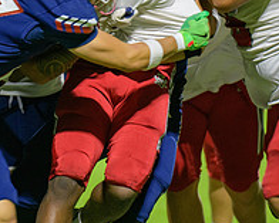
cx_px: 13
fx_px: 4131
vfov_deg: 3.1
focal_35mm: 500
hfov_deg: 3.9
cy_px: 59
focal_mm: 180
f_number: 2.8
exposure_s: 1/250
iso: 2000
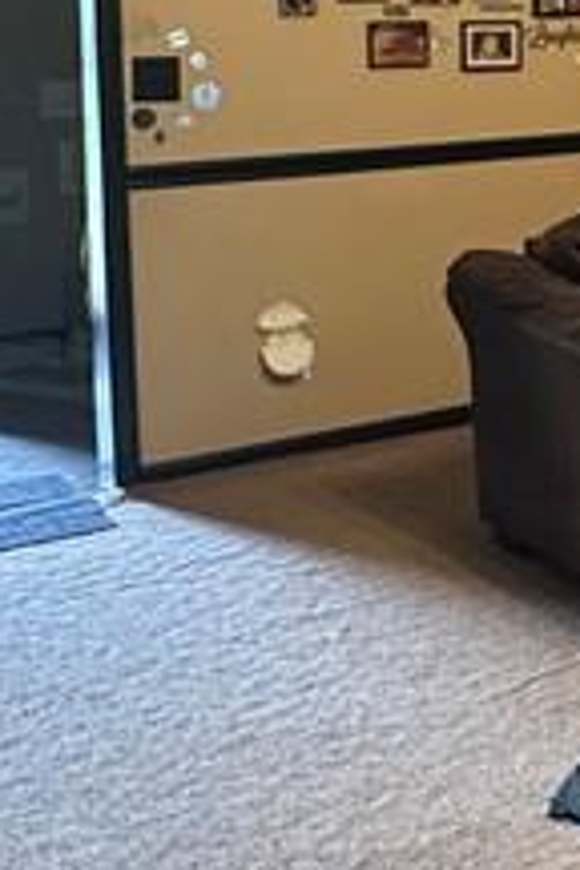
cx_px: 898
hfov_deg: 17.5
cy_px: 121
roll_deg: -1.3
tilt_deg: -5.5
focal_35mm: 69
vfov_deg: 28.3
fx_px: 1667
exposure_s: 1/60
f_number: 2.2
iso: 400
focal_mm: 2.22
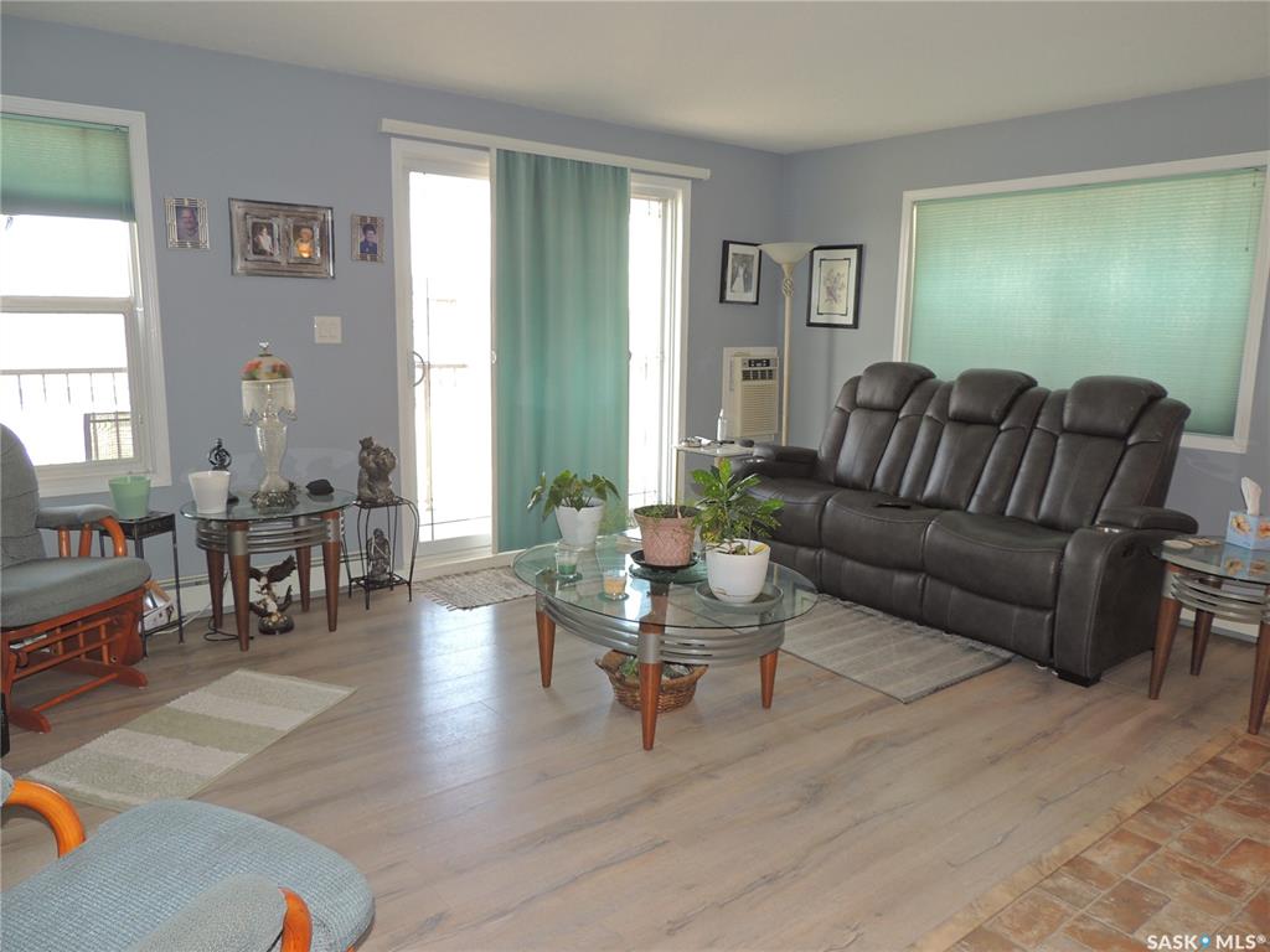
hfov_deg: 71.6
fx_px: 881
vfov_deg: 56.8
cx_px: 635
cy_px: 476
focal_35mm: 24
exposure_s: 1/40
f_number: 3
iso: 125
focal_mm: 4.3
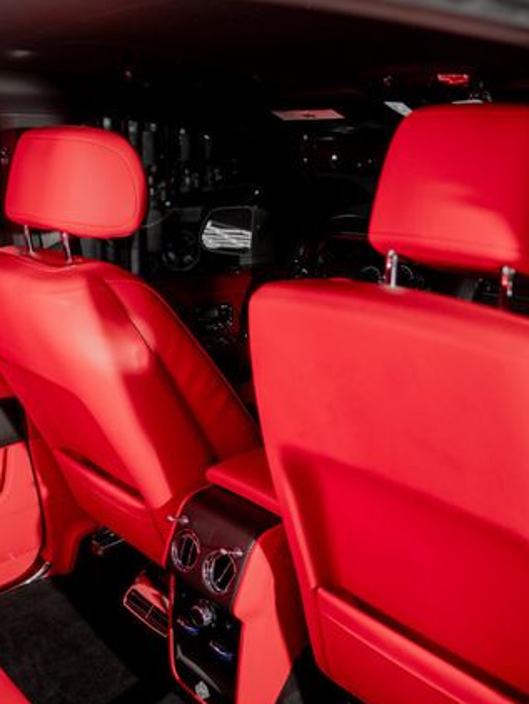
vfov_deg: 52.6
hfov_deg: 40.6
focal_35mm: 35
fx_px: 712
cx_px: 225
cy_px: 355
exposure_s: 1/125
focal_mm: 24
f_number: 2.8
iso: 400
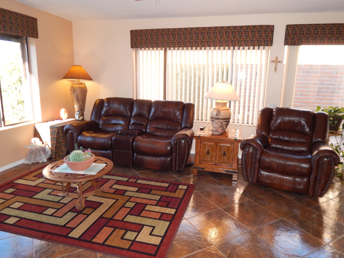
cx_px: 172
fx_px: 248
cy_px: 129
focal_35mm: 25
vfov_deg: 54.9
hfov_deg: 69.4
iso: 180
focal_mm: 4.5
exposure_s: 1/80
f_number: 3.1
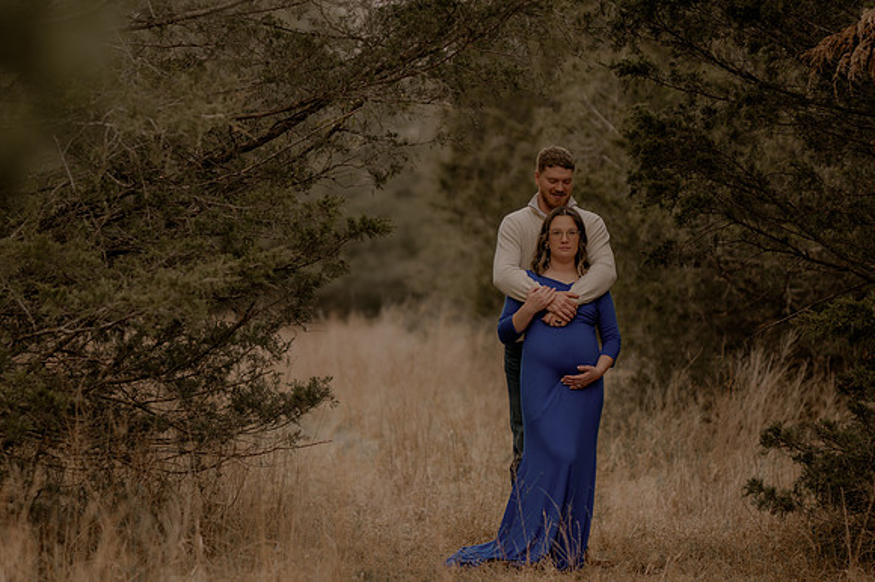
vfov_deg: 9.9
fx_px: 3350
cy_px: 277
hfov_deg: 14.9
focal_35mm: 138
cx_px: 408
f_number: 1.4
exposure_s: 1/1600
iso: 200
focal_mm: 85
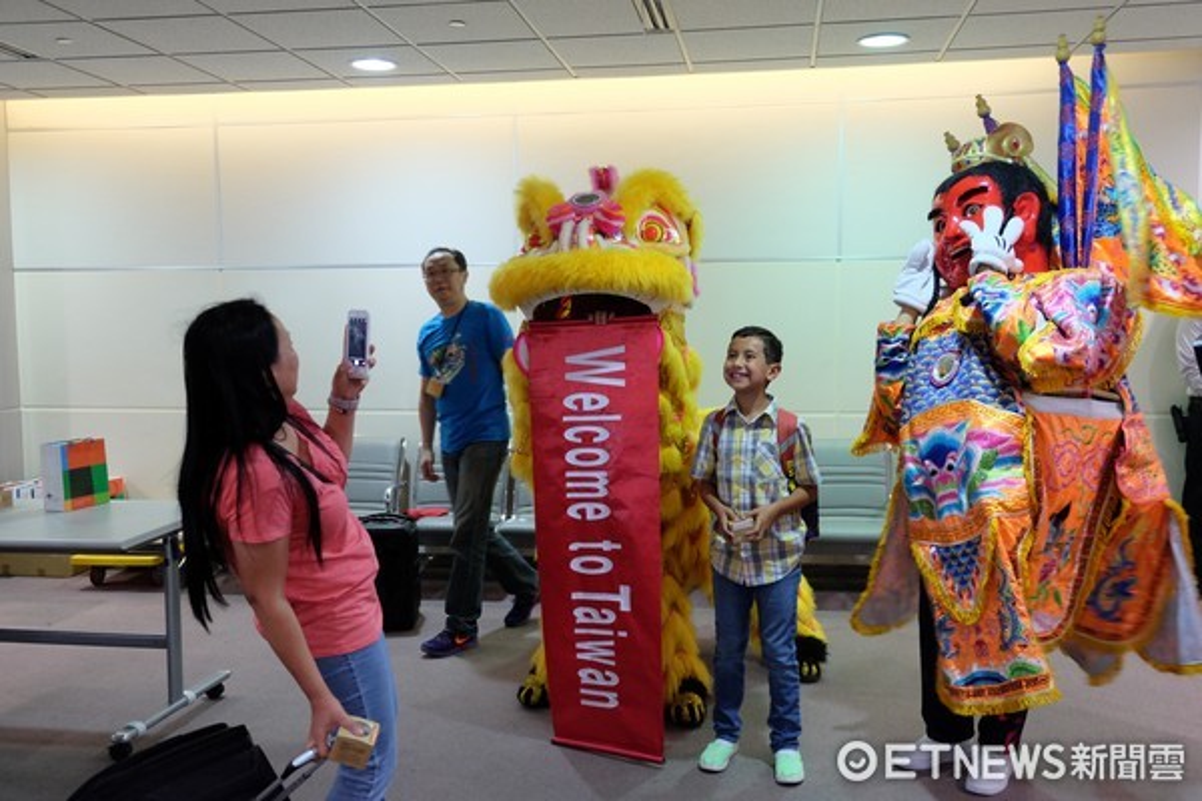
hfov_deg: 60.3
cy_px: 400
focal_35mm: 31
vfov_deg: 42.3
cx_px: 601
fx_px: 1035
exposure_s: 1/60
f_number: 3.2
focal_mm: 20.5
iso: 2500
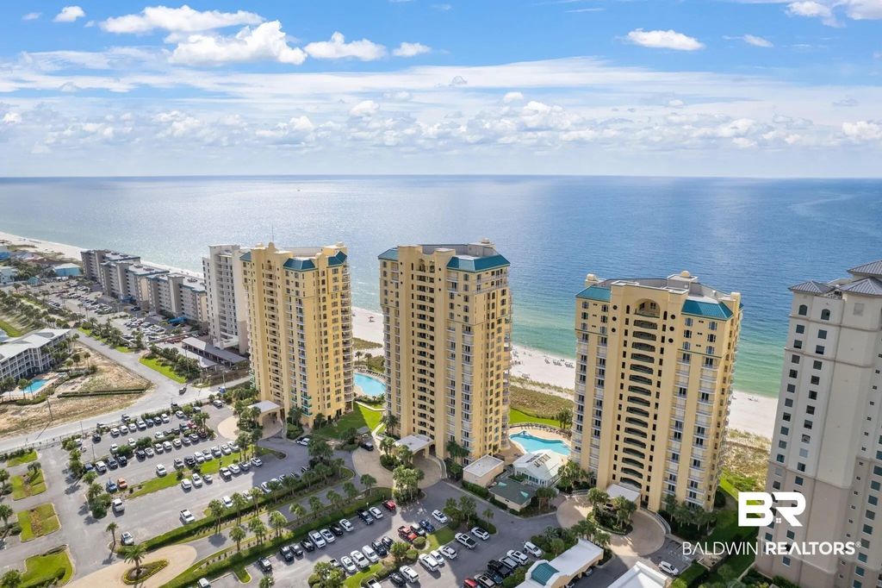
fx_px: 539
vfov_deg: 57.2
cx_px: 441
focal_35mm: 22
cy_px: 294
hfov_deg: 78.6
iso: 100
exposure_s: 1/320
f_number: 2.8
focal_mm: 8.38
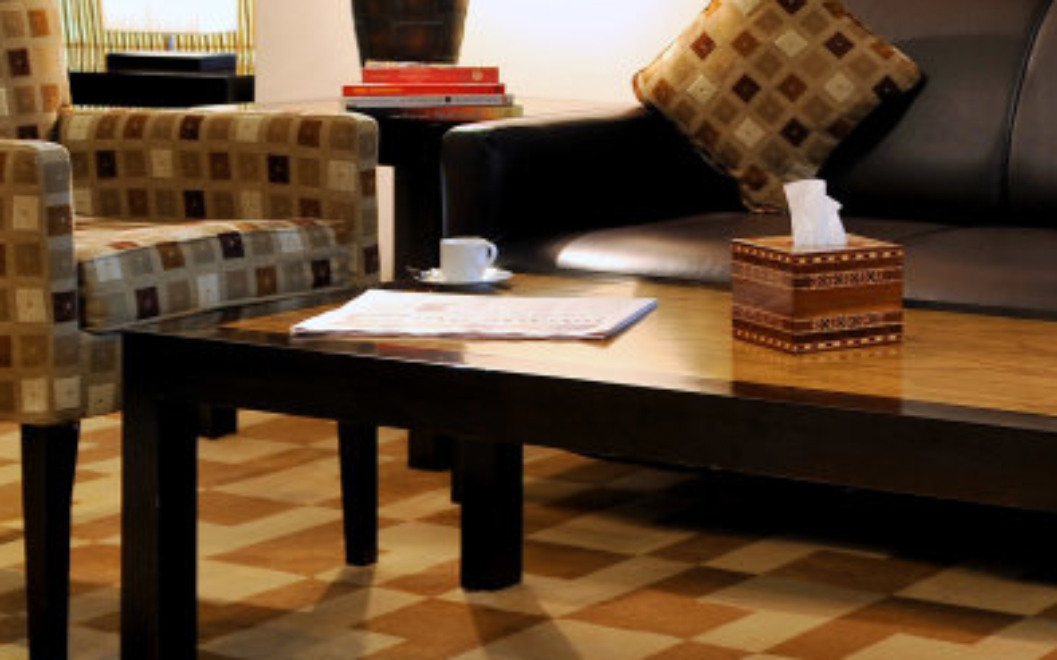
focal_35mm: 90
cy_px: 4
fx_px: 2592
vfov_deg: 14.3
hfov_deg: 22.4
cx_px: 979
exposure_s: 1/5
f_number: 4
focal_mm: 34
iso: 200
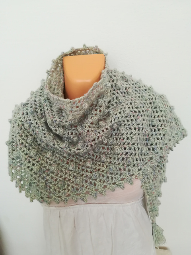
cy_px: 128
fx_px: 191
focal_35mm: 26
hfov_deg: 53.1
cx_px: 96
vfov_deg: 67.3
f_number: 2.2
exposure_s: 1/33.3
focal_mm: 3.83
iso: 250
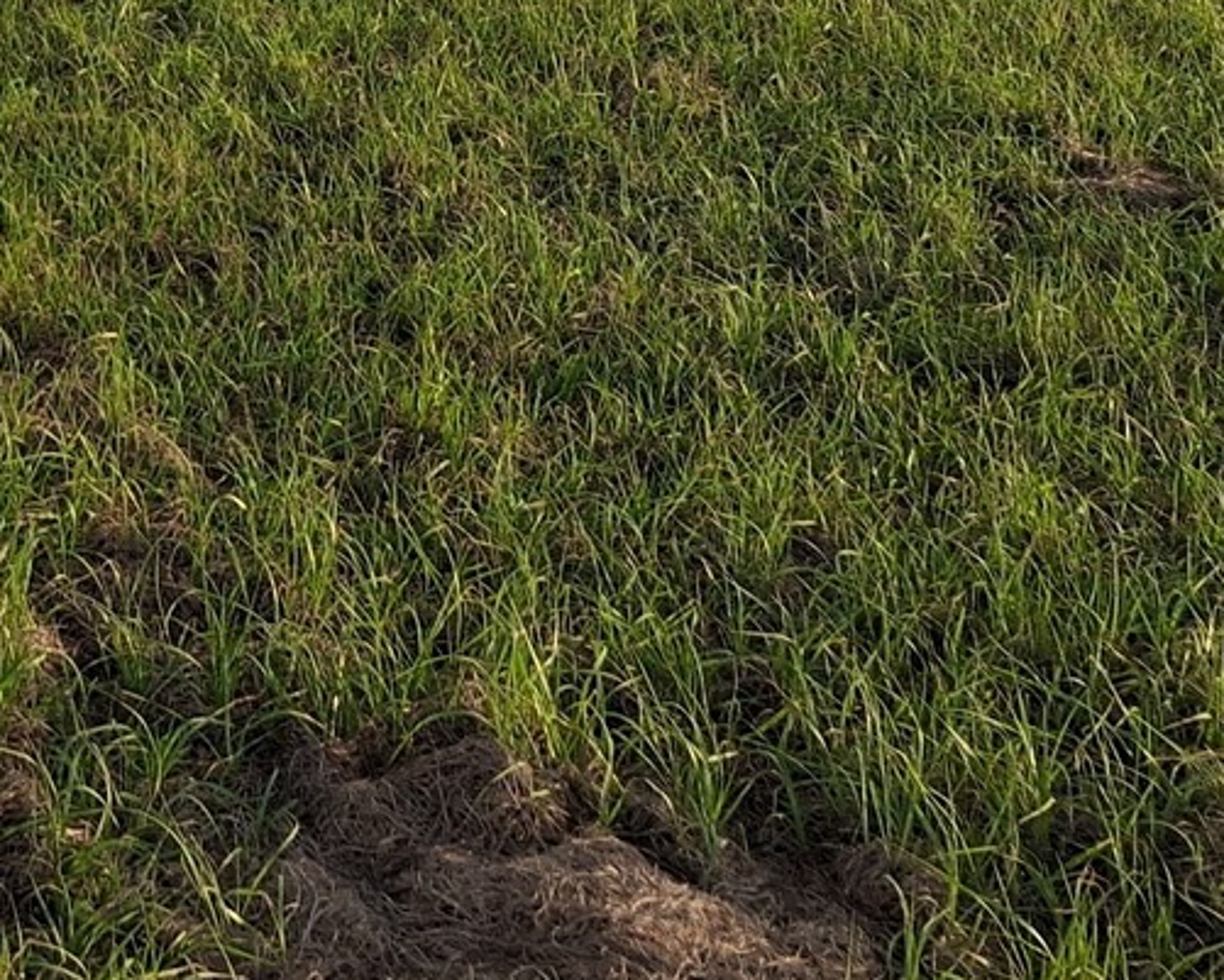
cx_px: -193
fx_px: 2935
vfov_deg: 17.9
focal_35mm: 81
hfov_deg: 22.0
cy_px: -247
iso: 25
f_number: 1.8
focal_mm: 3.98
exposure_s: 1/205
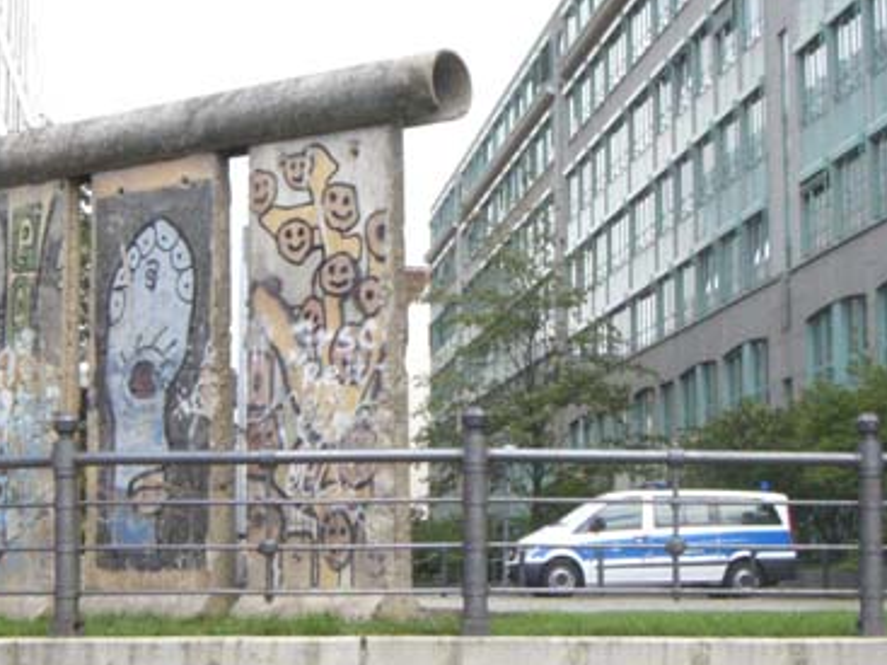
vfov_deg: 18.2
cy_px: 348
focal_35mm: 81
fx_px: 2075
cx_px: 396
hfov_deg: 24.1
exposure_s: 1/1250
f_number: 5.8
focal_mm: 10.7
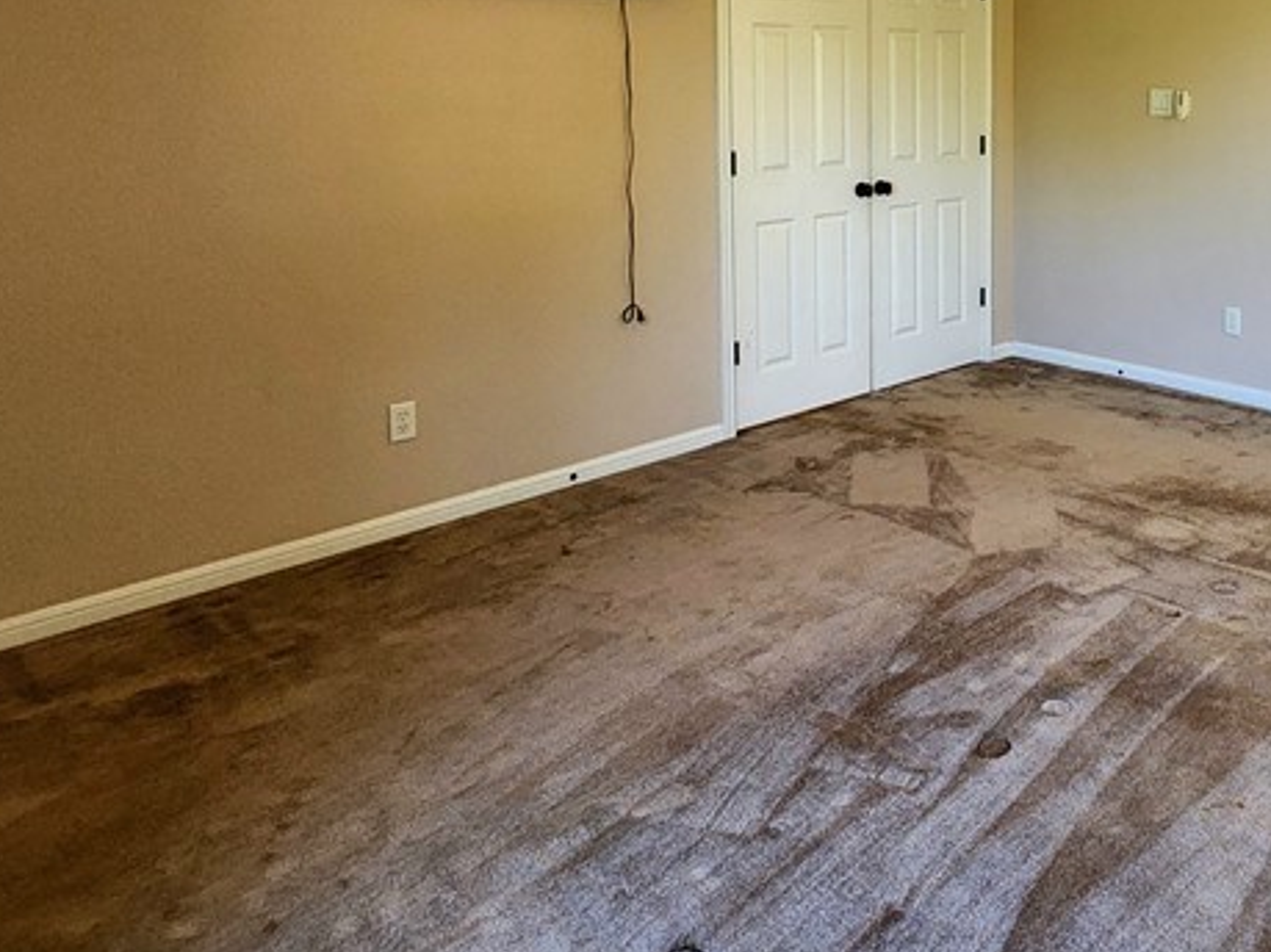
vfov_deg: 45.3
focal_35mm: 29
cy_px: 166
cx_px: 1066
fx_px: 1065
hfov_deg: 55.9
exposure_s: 1/60.2
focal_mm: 2.2
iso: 250
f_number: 2.2
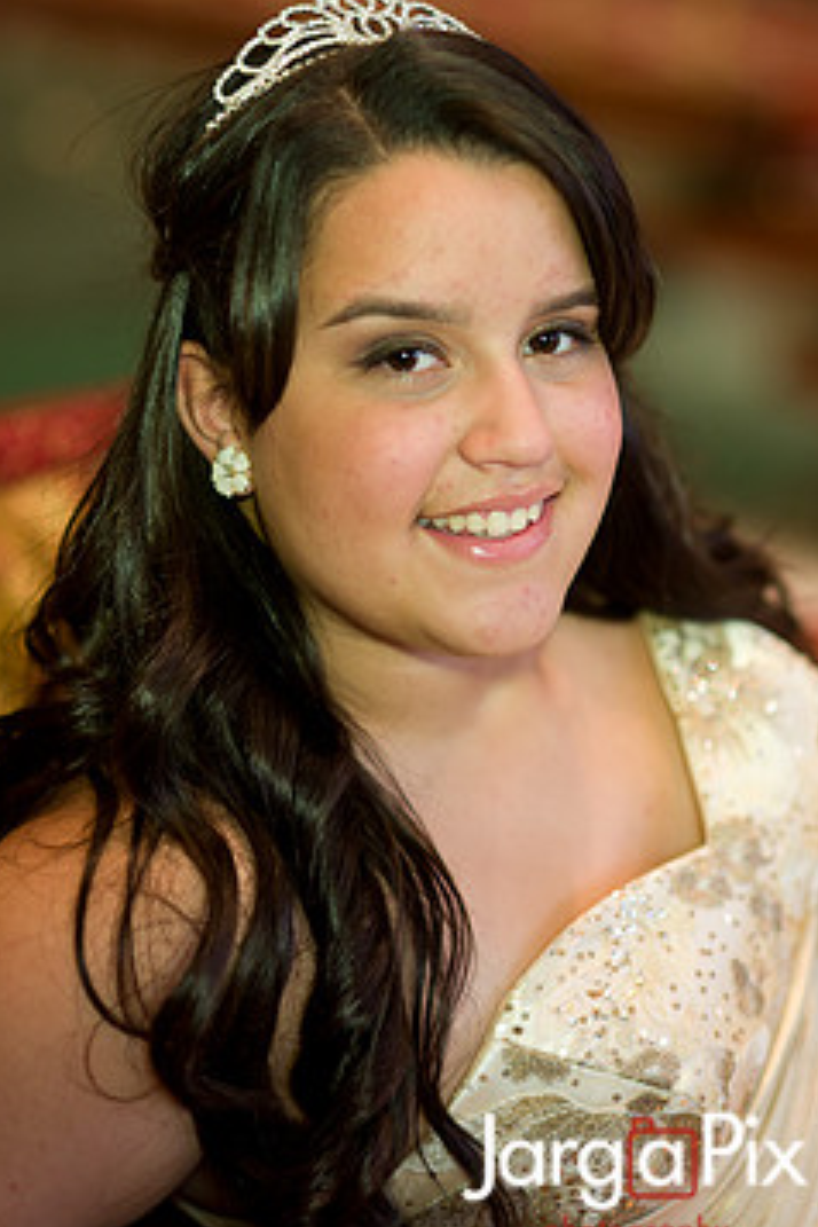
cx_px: 411
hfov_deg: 12.8
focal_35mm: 107
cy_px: 522
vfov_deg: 19.1
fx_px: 3647
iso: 800
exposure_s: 1/125
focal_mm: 85
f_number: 2.2
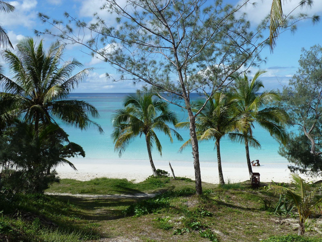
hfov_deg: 44.8
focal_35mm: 42
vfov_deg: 34.3
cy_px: 121
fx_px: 391
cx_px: 161
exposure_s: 1/500
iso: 80
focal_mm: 6.9
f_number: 5
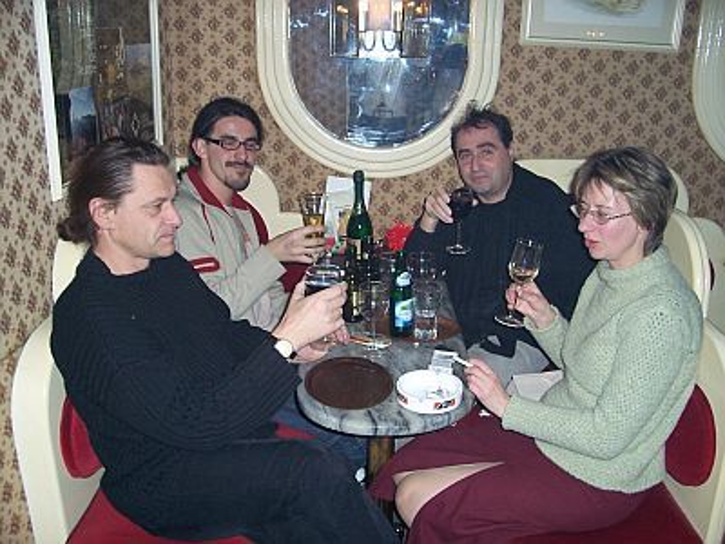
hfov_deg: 54.0
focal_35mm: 34
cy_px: 272
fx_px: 712
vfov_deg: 41.8
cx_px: 362
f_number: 2.7
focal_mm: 5.6
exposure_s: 1/60
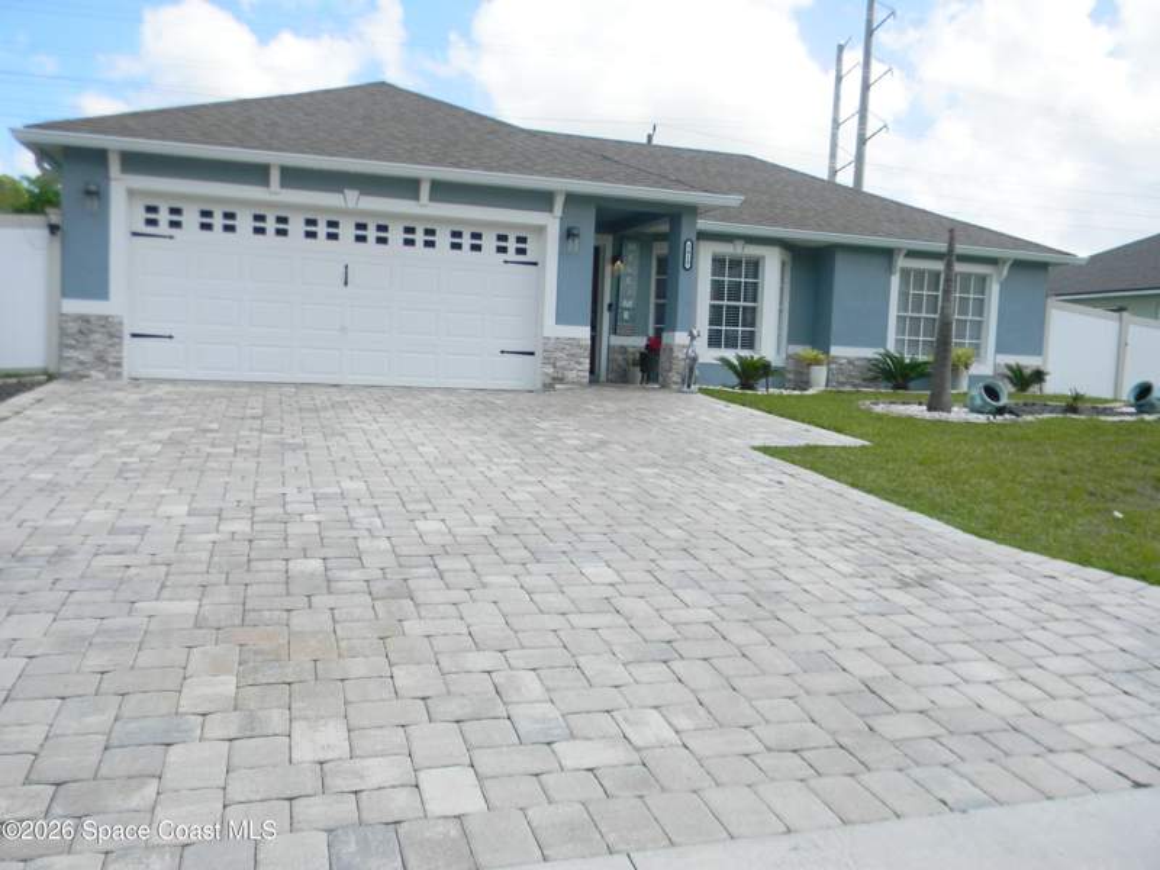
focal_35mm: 28
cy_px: 435
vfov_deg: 49.7
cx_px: 580
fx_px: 938
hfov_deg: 63.4
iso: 80
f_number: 7
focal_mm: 5
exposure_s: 1/222
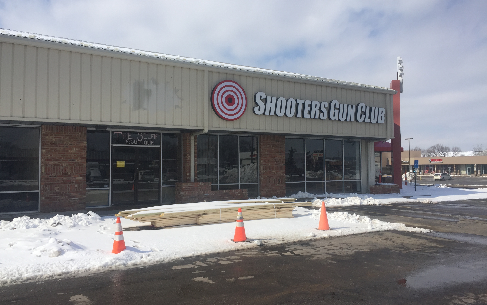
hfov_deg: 61.2
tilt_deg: +3.6
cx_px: 242
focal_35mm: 31
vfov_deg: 40.6
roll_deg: +0.4
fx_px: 411
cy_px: 144
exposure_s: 1/3968
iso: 32
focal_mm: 4.15
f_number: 2.2
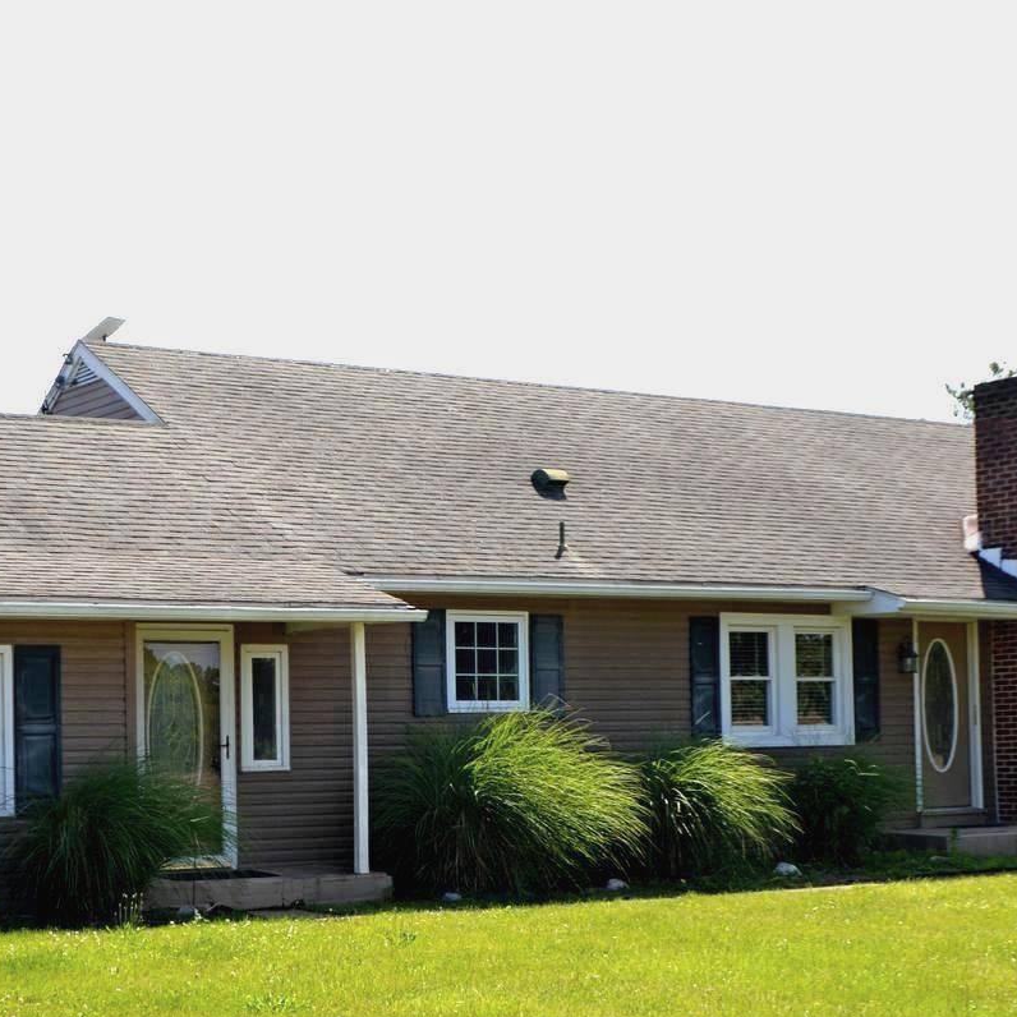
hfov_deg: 28.8
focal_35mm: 59
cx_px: 313
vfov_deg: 29.0
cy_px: 613
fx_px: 1961
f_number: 6.3
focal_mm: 18
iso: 100
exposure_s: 1/200
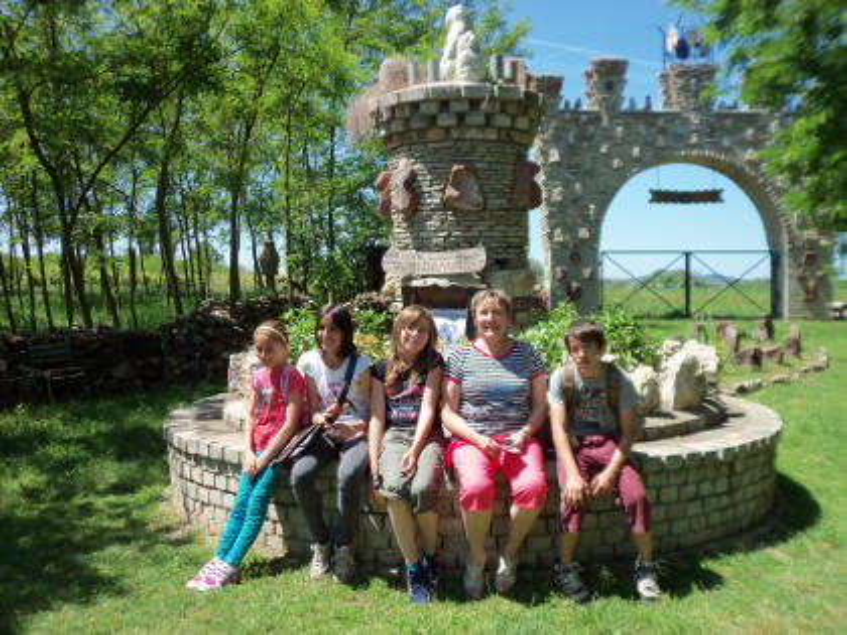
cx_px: 424
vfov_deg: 41.8
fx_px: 832
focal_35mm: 34
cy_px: 318
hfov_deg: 54.0
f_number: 2.9
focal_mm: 5.7
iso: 80
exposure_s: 1/800
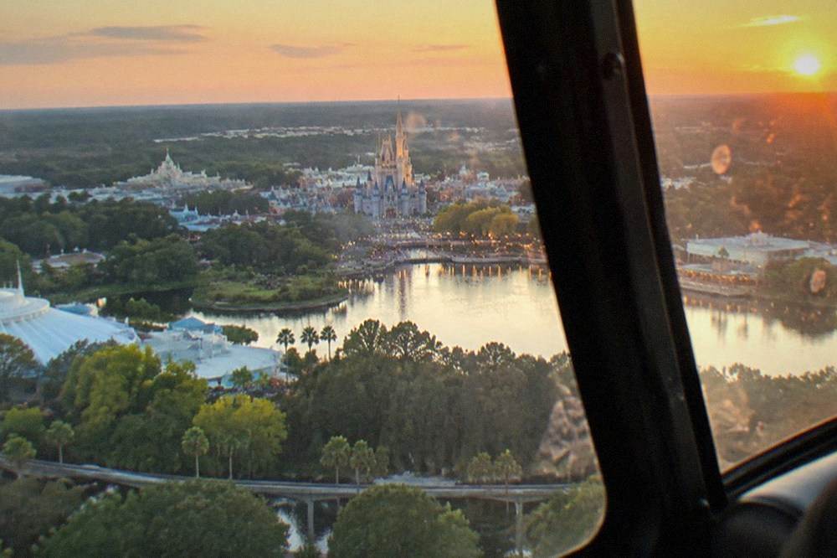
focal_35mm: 35
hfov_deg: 54.5
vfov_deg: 37.8
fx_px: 813
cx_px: 418
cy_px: 279
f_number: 10
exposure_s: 1/320
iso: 500
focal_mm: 35
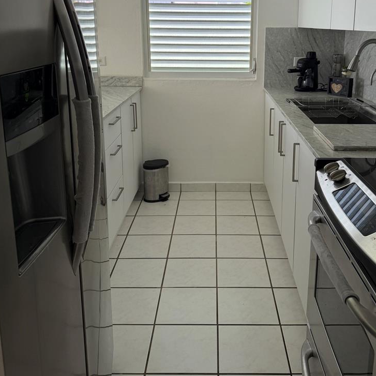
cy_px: 115
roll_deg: -0.9
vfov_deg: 46.2
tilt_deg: -12.4
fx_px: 430
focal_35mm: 35
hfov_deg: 47.0
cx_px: 220
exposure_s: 1/207
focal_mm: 6.76
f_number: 1.78
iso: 64
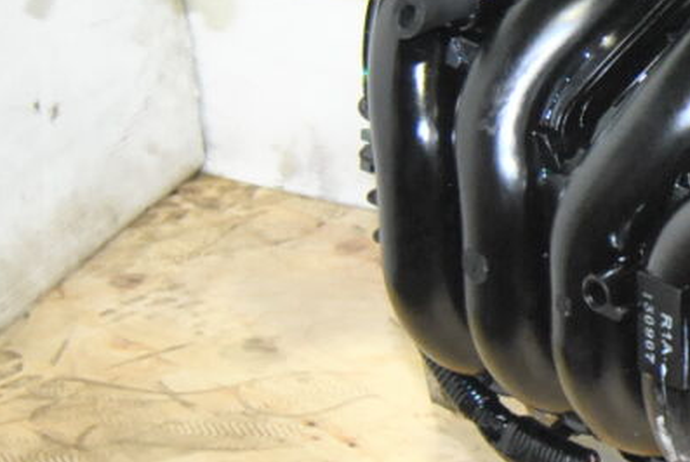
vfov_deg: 8.8
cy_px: 116
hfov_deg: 12.3
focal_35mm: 157
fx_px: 3014
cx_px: 1079
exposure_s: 1/60
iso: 800
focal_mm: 26
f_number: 5
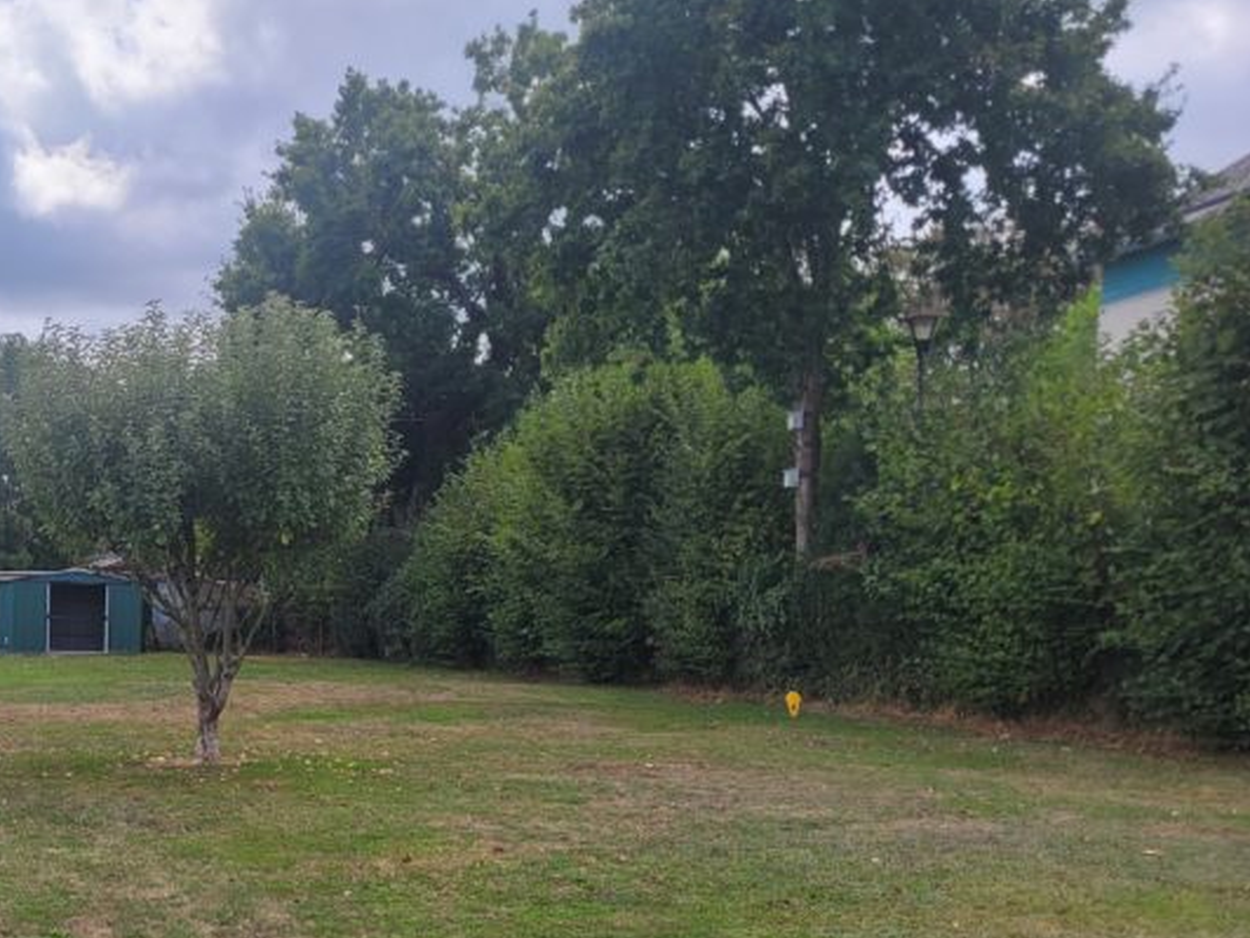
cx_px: 89
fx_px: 1806
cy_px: 694
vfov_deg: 28.7
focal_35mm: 50
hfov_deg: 35.6
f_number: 1.8
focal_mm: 5.4
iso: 40
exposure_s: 1/2027
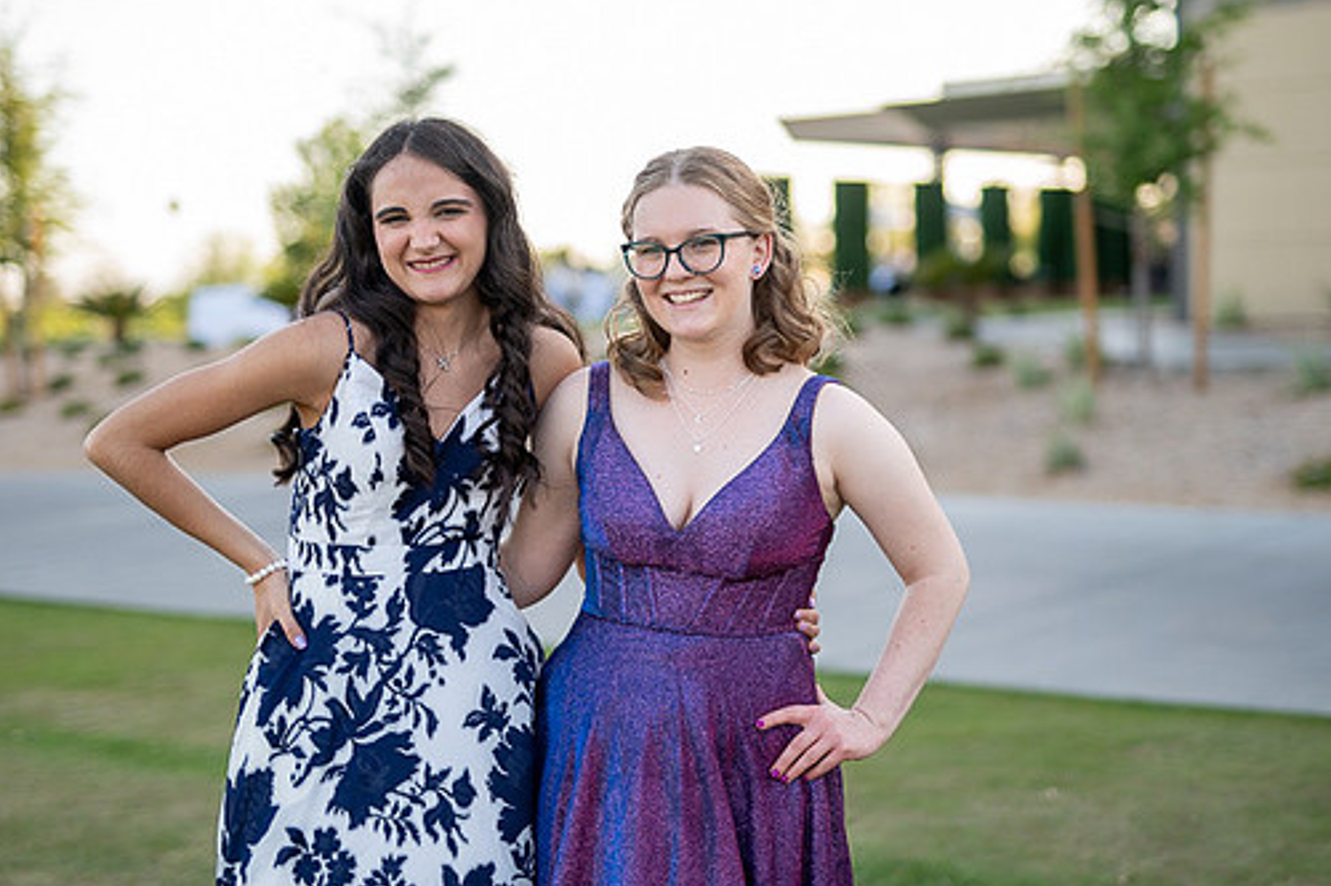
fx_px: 2144
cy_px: 412
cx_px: 721
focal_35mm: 58
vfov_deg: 23.4
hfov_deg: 34.5
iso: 100
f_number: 1.4
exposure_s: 1/640
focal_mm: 50
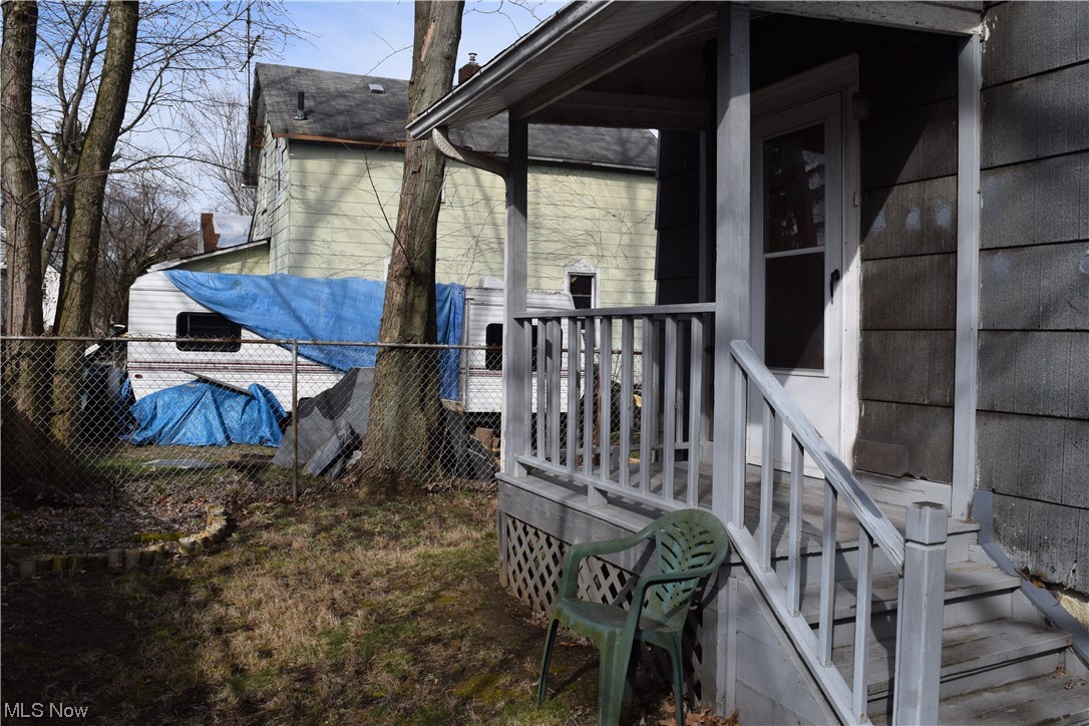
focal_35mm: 30
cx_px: 544
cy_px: 363
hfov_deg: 61.9
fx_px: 907
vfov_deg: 43.6
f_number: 9
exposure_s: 1/320
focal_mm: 20
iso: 200
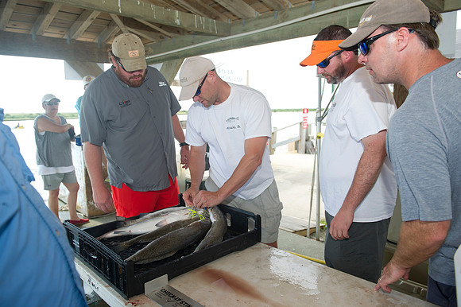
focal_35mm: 27
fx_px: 346
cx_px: 230
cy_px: 154
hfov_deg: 67.4
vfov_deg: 47.9
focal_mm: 27
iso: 125
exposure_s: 1/250
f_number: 4
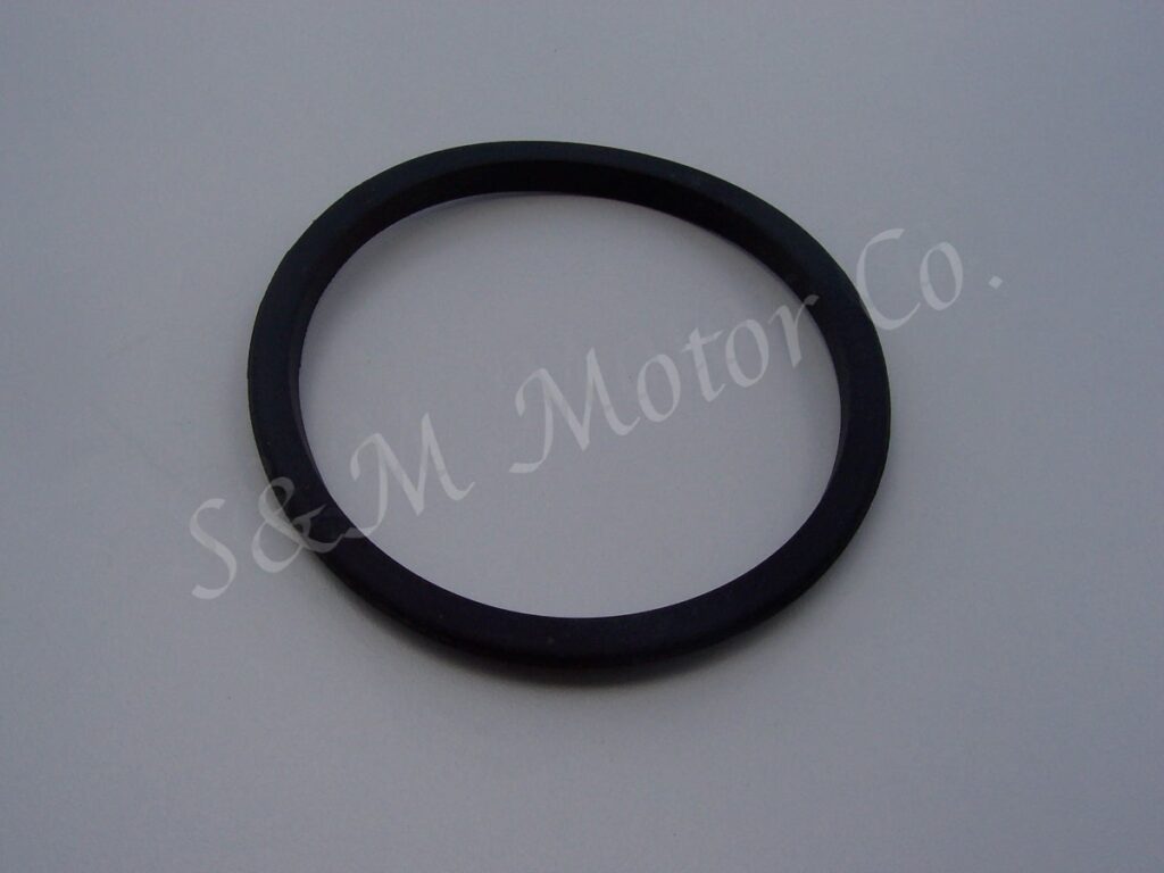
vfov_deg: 38.7
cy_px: 436
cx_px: 582
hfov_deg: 50.1
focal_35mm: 37
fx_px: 1244
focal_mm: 5.6
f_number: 5.6
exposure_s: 1/1000
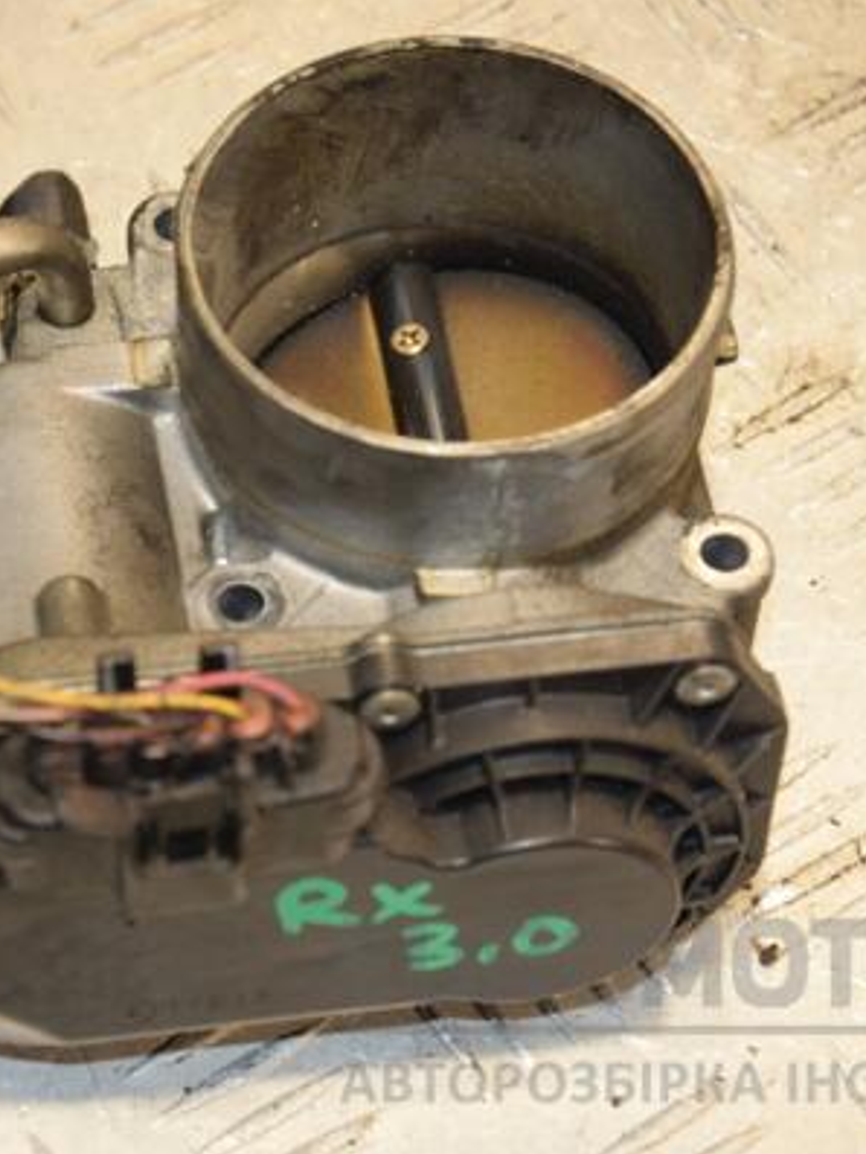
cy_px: 576
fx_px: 4501
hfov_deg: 11.0
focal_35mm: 135
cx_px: 285
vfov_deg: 14.6
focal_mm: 62
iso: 800
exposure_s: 1/200
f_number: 5.6
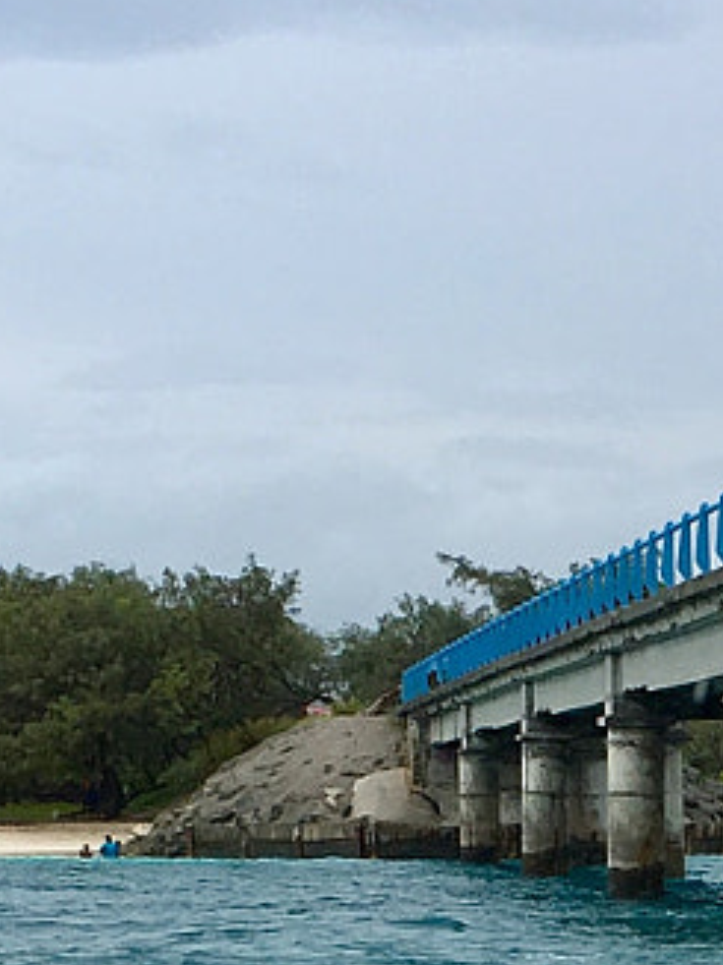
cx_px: 974
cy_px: 1322
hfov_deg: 10.2
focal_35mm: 142
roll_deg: -0.7
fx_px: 3957
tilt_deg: -6.8
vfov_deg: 13.3
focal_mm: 4.15
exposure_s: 1/1183
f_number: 2.2
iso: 25
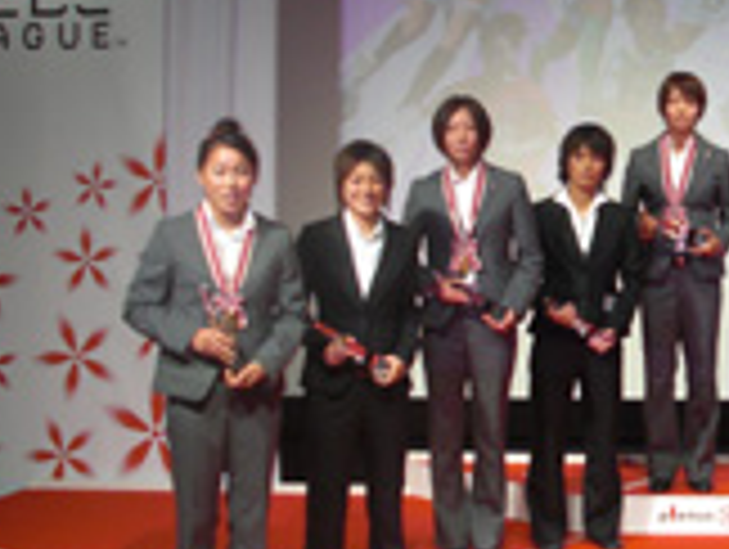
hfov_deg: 23.1
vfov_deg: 18.5
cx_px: 774
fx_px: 1687
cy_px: 288
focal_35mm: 80
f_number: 2.8
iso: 200
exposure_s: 1/100
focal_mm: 6.3
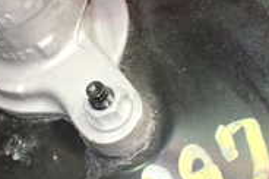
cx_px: 114
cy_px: 126
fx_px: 761
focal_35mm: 102
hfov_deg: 20.0
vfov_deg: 13.3
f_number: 2.3
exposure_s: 1/40
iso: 800
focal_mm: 5.4
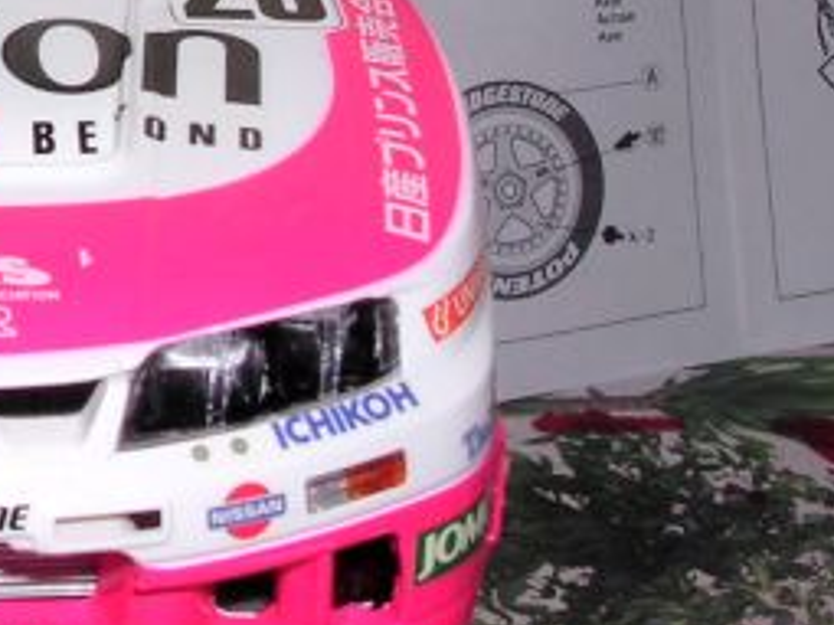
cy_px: -62
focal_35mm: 108
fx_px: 2601
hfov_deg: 17.3
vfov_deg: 13.4
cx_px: -206
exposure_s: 1/60.1
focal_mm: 6.6
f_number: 5.9
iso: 100
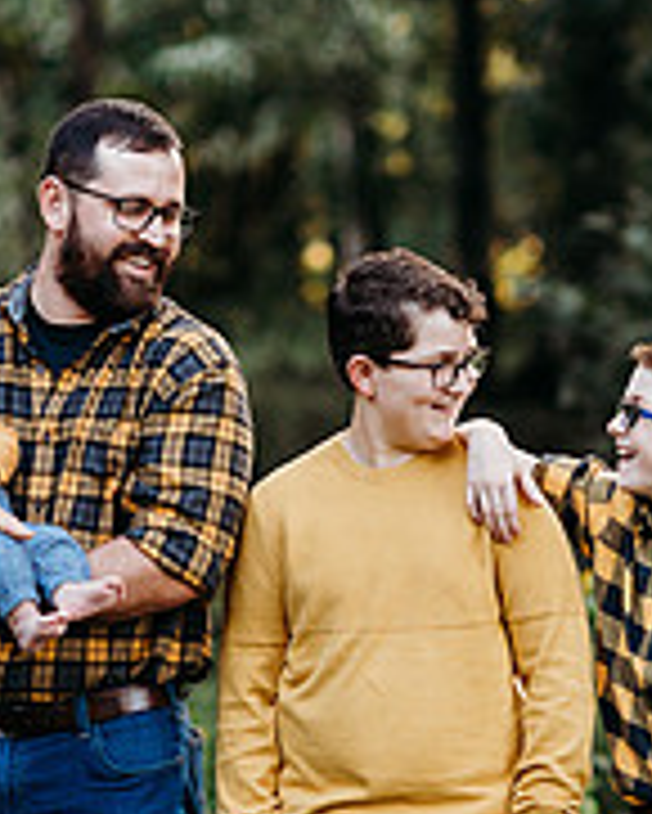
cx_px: 436
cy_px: 704
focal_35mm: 256
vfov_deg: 7.5
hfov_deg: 6.0
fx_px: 6170
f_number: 2.2
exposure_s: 1/200
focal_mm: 85
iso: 200
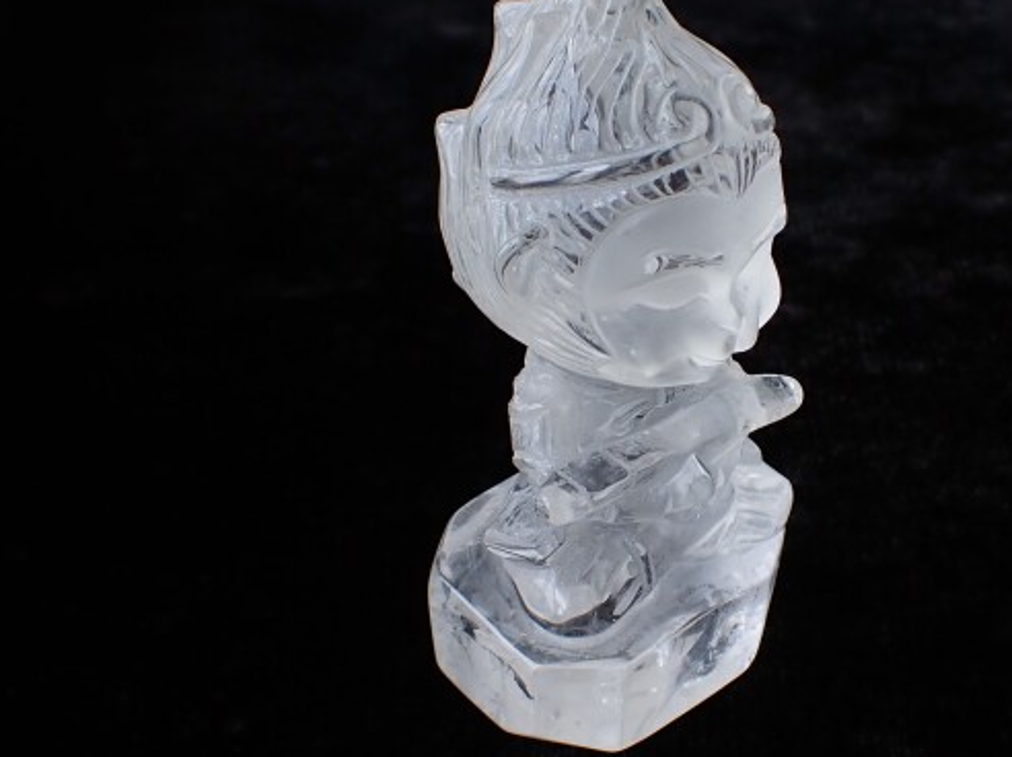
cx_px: 623
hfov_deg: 47.5
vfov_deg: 36.7
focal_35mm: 39
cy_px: 336
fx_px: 1139
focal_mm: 5.4
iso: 100
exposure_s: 1/125
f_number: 3.2
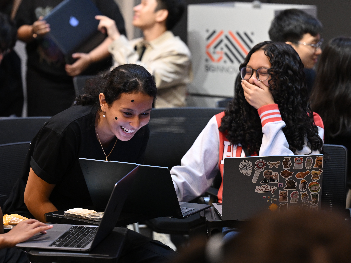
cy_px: 81
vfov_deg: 9.6
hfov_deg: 12.7
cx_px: 114
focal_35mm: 155
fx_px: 1572
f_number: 2.8
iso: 1600
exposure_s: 1/160
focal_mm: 90
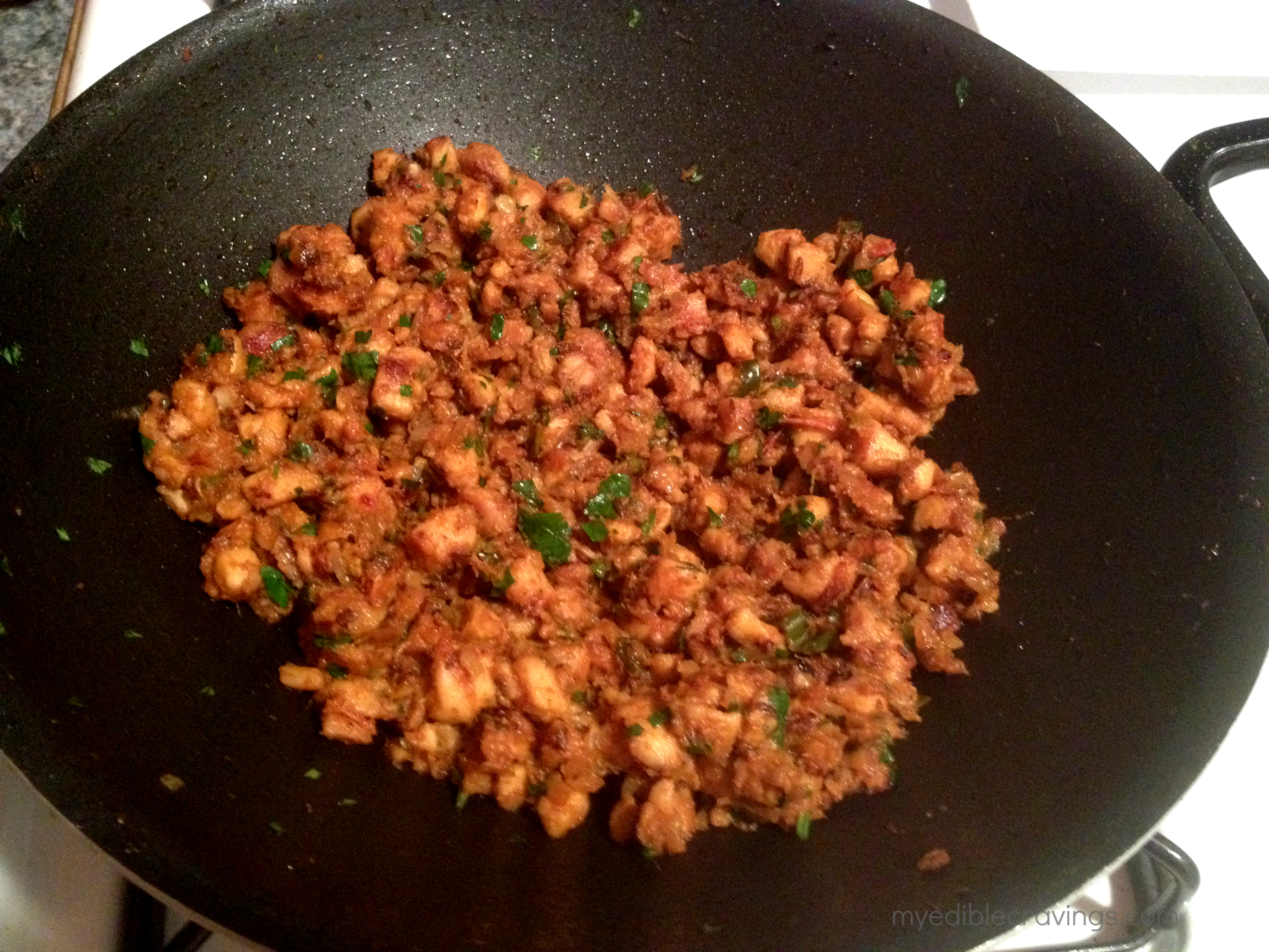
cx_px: 634
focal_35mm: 35
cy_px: 476
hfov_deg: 52.6
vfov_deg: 40.7
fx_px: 1283
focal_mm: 4.28
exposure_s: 1/15
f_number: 2.4
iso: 640
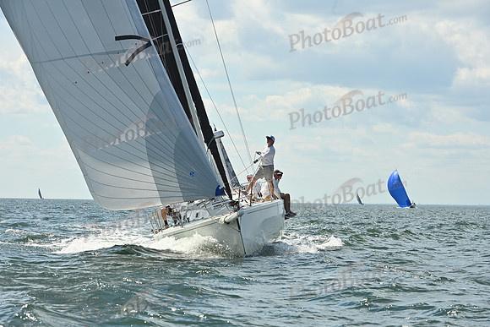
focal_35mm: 135
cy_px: 164
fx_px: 1838
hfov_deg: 15.2
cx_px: 245
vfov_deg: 10.2
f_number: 10
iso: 250
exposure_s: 1/1000
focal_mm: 135
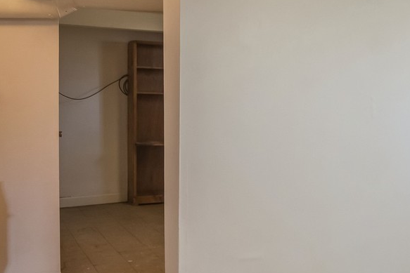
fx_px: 570
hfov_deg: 37.8
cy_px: 122
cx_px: 340
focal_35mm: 50
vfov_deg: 27.0
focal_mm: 12
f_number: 8
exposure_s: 1/13
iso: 200
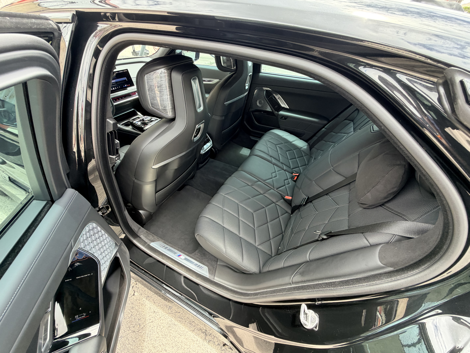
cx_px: 235
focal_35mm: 14
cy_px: 176
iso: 125
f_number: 2.2
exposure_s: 1/121
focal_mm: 2.22
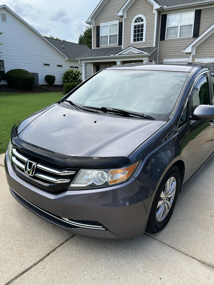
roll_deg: -1.9
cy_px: 142
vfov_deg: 67.3
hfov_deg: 53.1
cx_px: 107
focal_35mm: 26
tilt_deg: -13.5
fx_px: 214
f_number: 1.6
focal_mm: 5.1
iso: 50
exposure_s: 1/1339
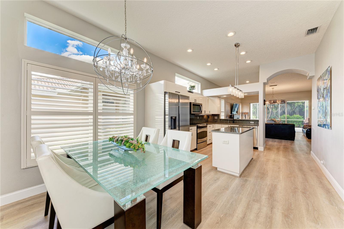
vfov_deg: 85.3
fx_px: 124
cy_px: 114
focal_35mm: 13
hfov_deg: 108.4
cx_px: 172
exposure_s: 1/20
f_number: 9
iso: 200
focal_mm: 13
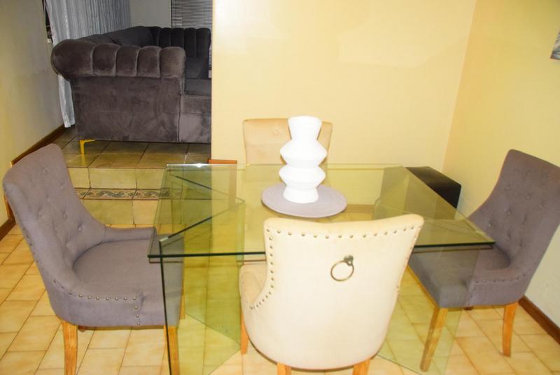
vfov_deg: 30.9
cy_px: 188
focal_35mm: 44
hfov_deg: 44.9
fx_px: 677
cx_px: 280
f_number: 5.6
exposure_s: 1/60
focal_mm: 29
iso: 2800
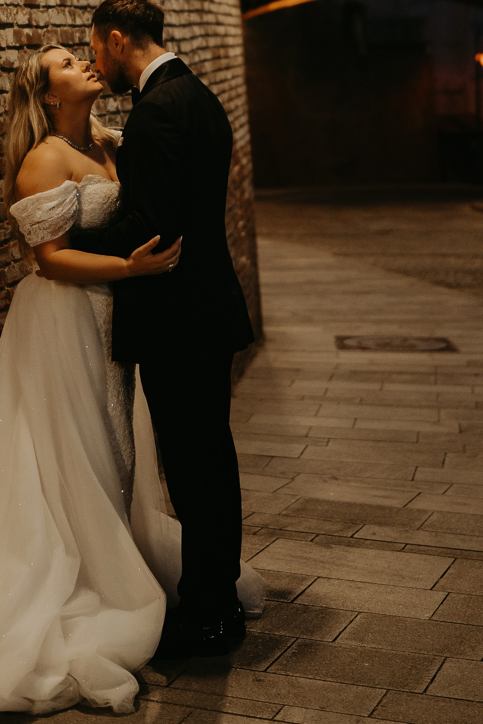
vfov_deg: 24.2
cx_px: 230
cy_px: -45
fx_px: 1590
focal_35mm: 79
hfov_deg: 17.3
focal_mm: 35
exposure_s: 1/500
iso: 1000
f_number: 1.4
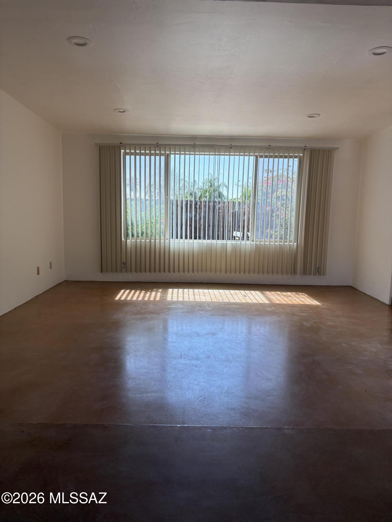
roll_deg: -1.7
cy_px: 261
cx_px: 196
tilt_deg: -5.4
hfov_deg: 53.1
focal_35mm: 26
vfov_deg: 67.3
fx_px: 393
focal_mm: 5.96
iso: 64
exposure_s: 1/462
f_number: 1.6
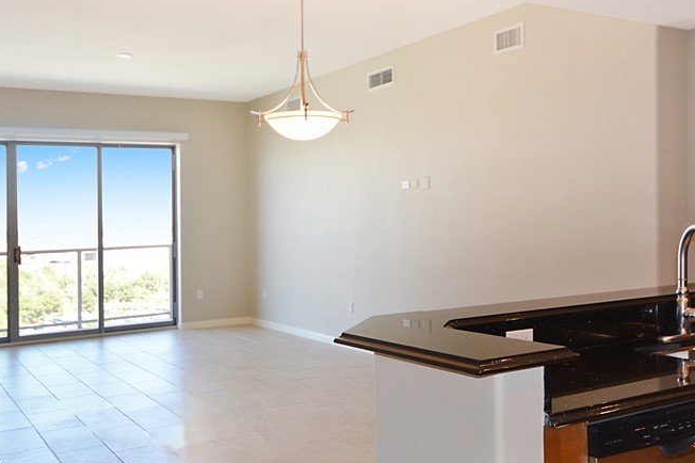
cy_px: 211
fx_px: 772
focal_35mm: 40
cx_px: 388
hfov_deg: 48.4
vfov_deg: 33.3
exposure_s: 1/60
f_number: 5
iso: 500
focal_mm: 16
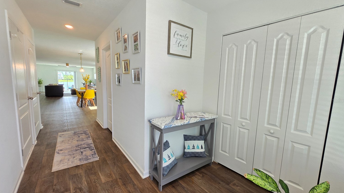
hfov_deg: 103.0
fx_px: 137
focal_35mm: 15
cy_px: 100
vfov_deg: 70.5
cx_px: 172
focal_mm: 1.7
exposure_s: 1/60
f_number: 2.2
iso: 80
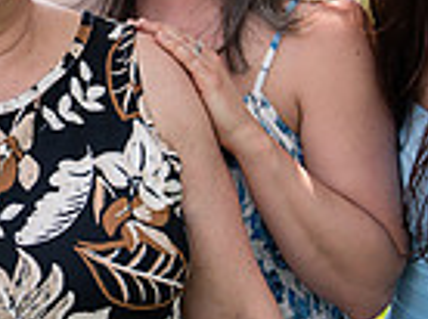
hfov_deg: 12.0
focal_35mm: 162
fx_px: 2000
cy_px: 135
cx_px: -56
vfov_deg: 9.1
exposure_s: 1/250
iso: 125
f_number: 3.2
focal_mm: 40
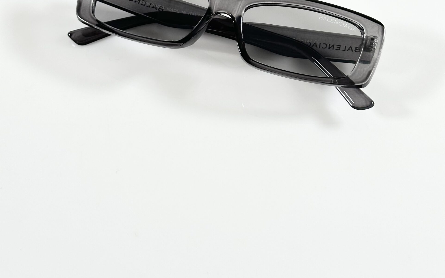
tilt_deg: -50.4
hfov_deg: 30.2
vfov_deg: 18.8
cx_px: 222
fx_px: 825
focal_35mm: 68
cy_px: 21
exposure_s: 1/100
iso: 80
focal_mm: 6.86
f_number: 1.78
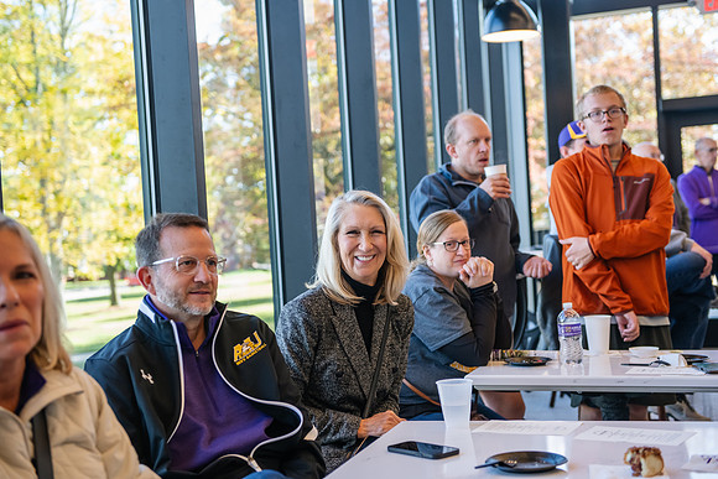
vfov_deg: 24.6
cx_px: 359
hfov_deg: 36.2
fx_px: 1097
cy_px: 240
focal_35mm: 55
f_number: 3.2
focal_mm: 55
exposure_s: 1/400
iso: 1000
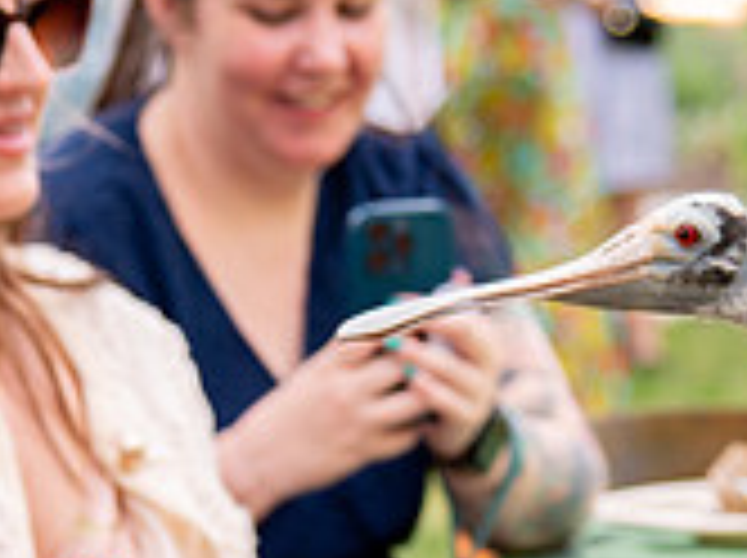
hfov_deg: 8.2
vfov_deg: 6.1
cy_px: 498
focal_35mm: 241
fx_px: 5193
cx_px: 469
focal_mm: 70
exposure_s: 1/640
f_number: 4
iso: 1000
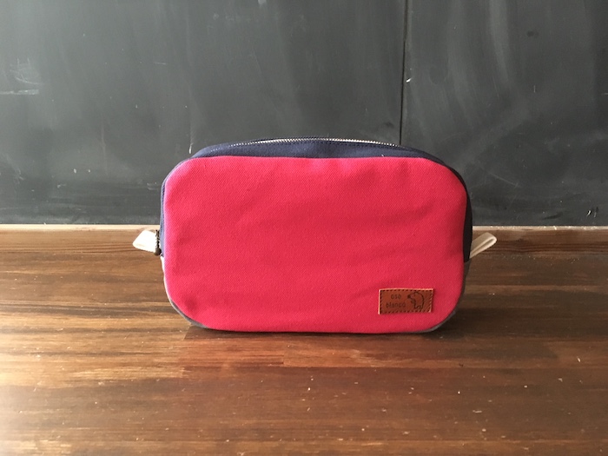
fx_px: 509
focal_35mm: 29
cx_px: 304
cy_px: 228
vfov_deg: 48.2
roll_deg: +0.1
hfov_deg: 61.7
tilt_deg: -14.2
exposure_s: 1/15
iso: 500
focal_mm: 4.15
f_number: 2.2
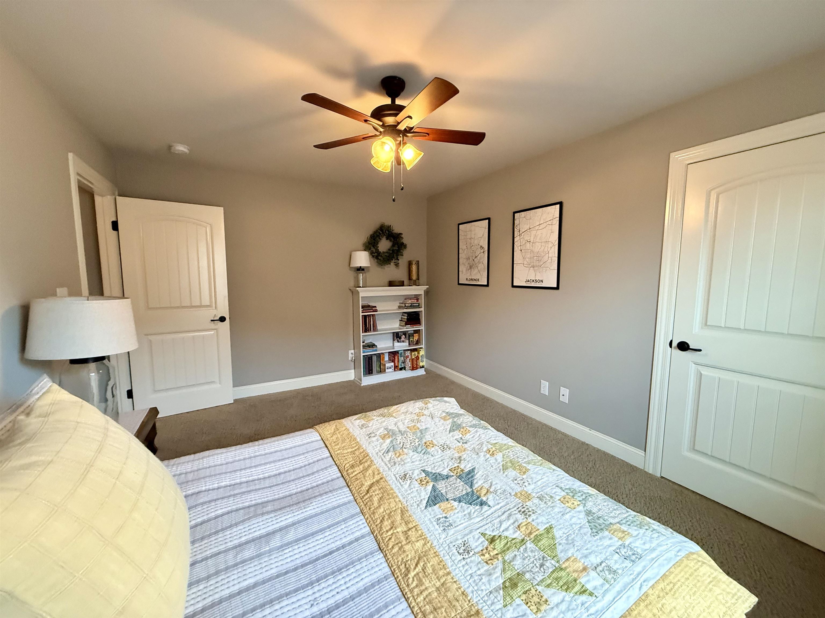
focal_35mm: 14
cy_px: 309
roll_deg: -0.4
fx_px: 334
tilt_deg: -5.4
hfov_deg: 102.1
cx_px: 412
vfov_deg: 85.7
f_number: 2.2
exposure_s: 1/120
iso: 640
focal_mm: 2.22
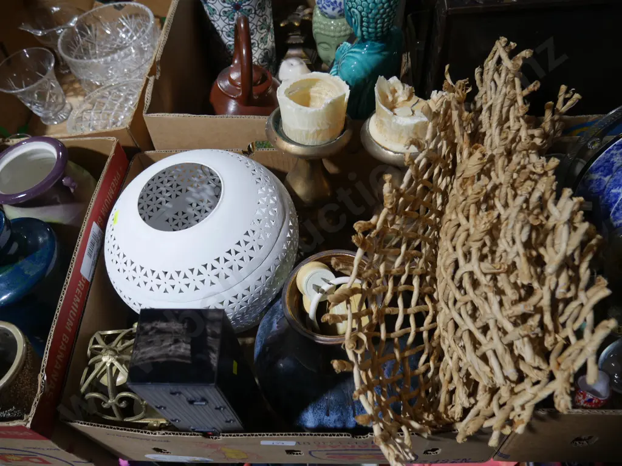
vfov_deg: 46.8
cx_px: 311
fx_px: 539
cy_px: 233
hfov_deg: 60.0
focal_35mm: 30
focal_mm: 15
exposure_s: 1/60
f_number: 3.6
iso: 200
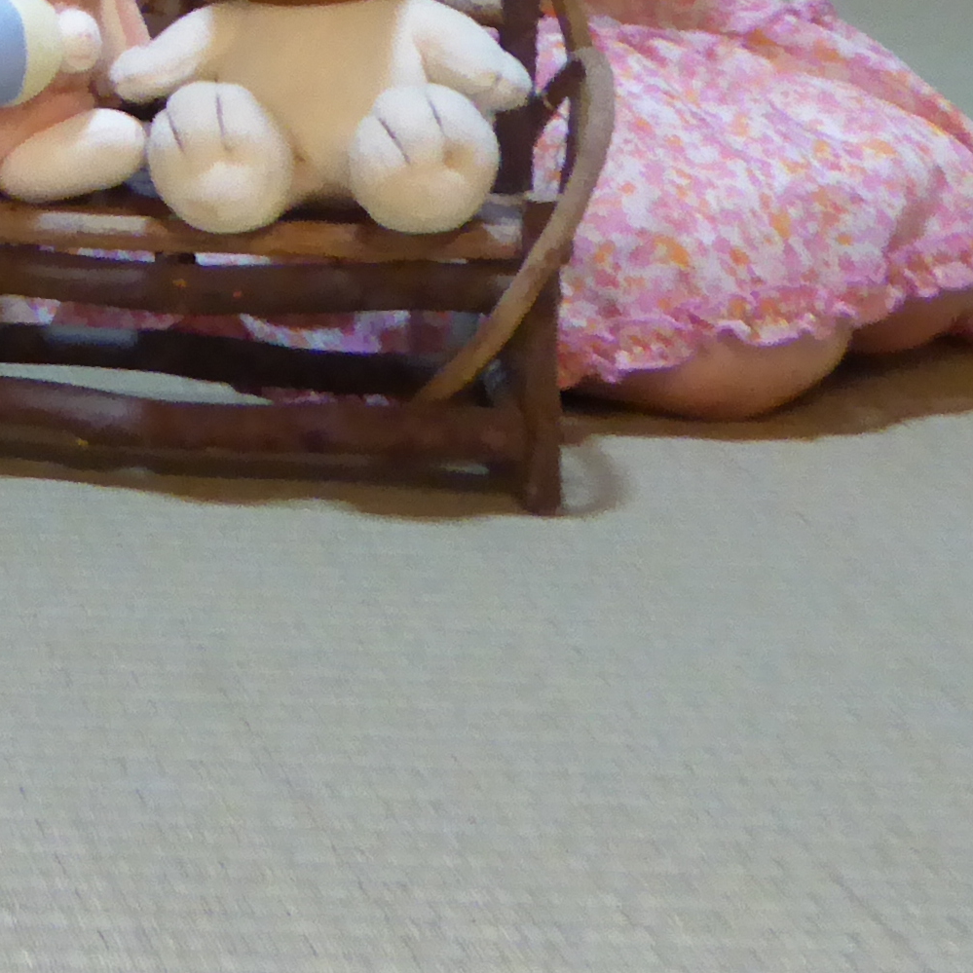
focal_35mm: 182
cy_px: -556
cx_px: -1101
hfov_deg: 8.9
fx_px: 5788
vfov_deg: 9.3
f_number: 3.8
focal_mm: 7.2
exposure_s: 1/5
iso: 400
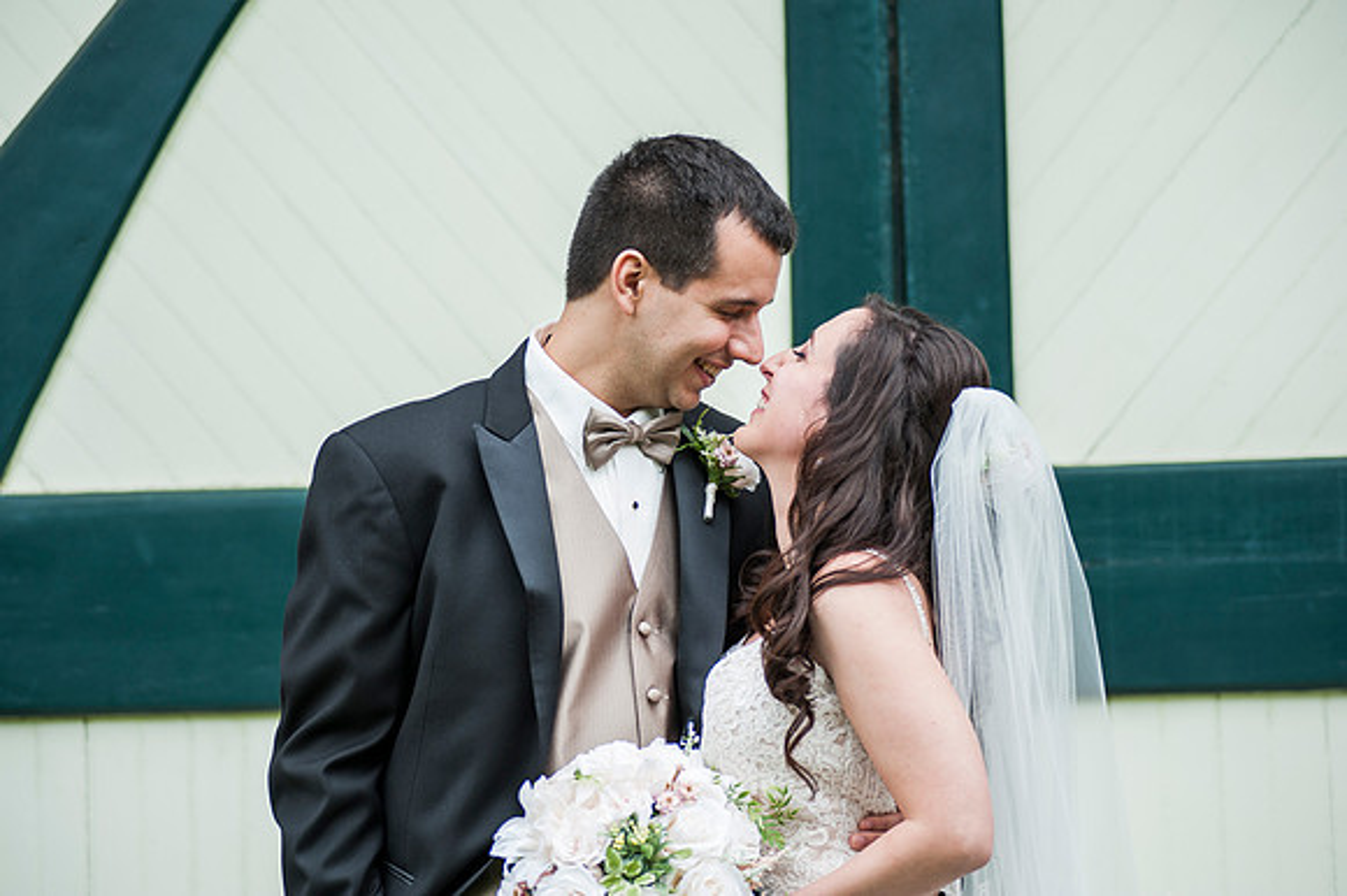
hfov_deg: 16.4
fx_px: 4676
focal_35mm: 125
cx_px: 645
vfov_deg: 11.0
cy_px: 429
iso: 200
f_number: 3.2
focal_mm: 120
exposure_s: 1/800
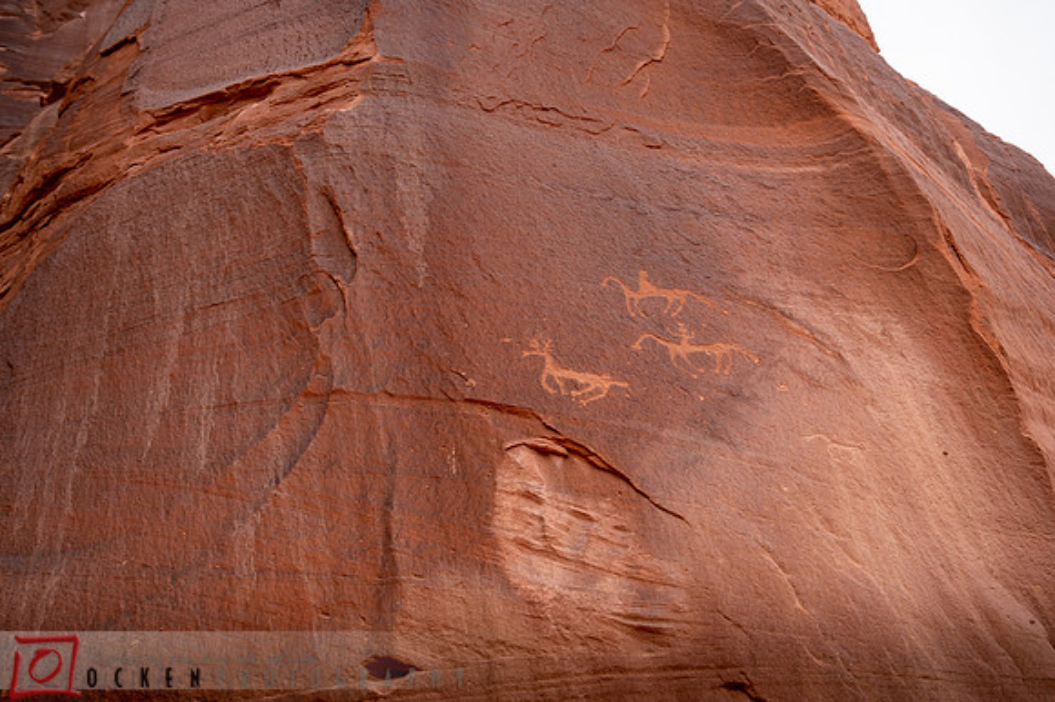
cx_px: 528
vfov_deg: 40.5
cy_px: 351
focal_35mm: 32
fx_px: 952
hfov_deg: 58.0
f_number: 4
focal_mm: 32.5
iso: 400
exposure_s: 1/1600
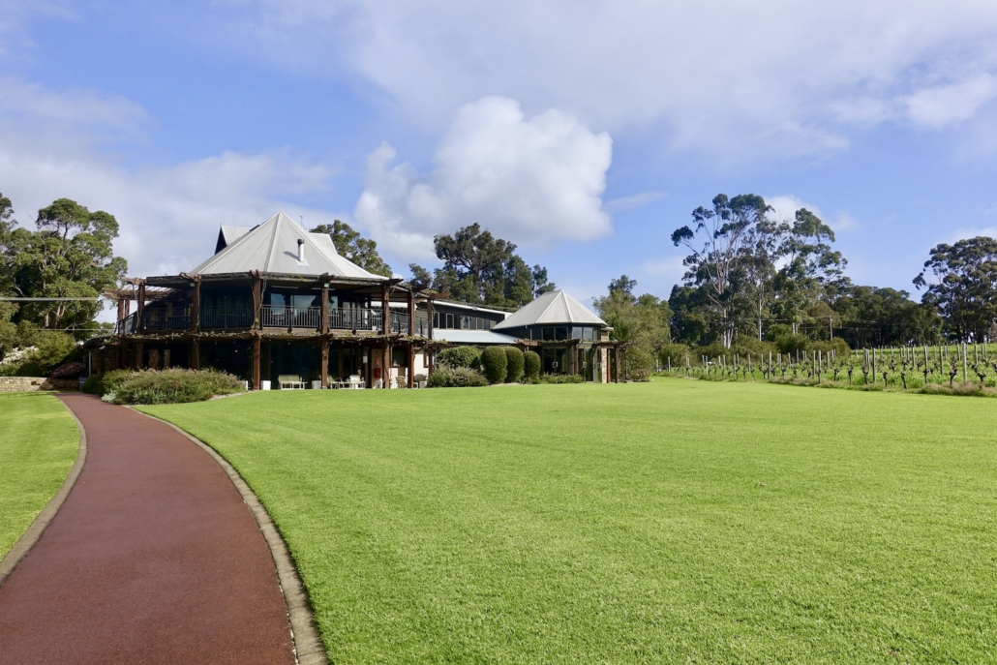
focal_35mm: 33
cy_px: 332
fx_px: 914
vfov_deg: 40.0
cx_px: 498
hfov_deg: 57.2
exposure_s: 1/640
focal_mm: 12.06
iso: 125
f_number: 5.6
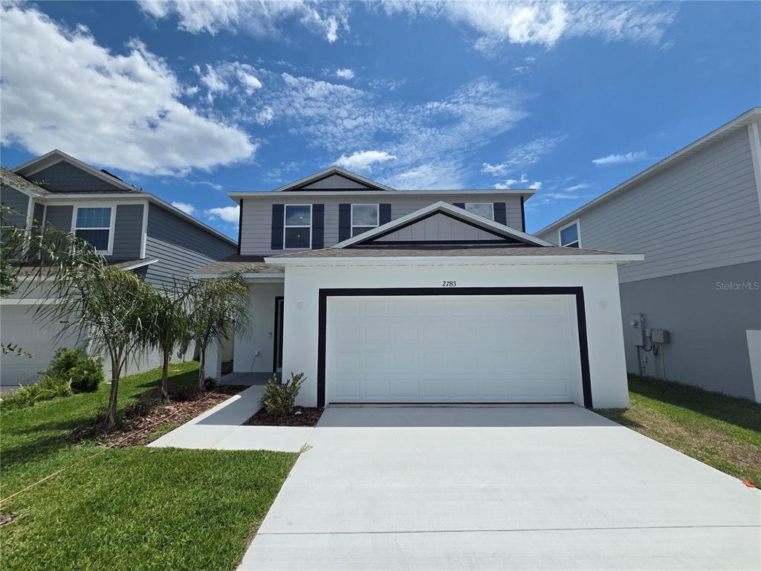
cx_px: 380
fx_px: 286
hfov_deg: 106.2
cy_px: 286
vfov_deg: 89.9
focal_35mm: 13
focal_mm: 2.2
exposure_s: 1/4542
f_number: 2.2
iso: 50
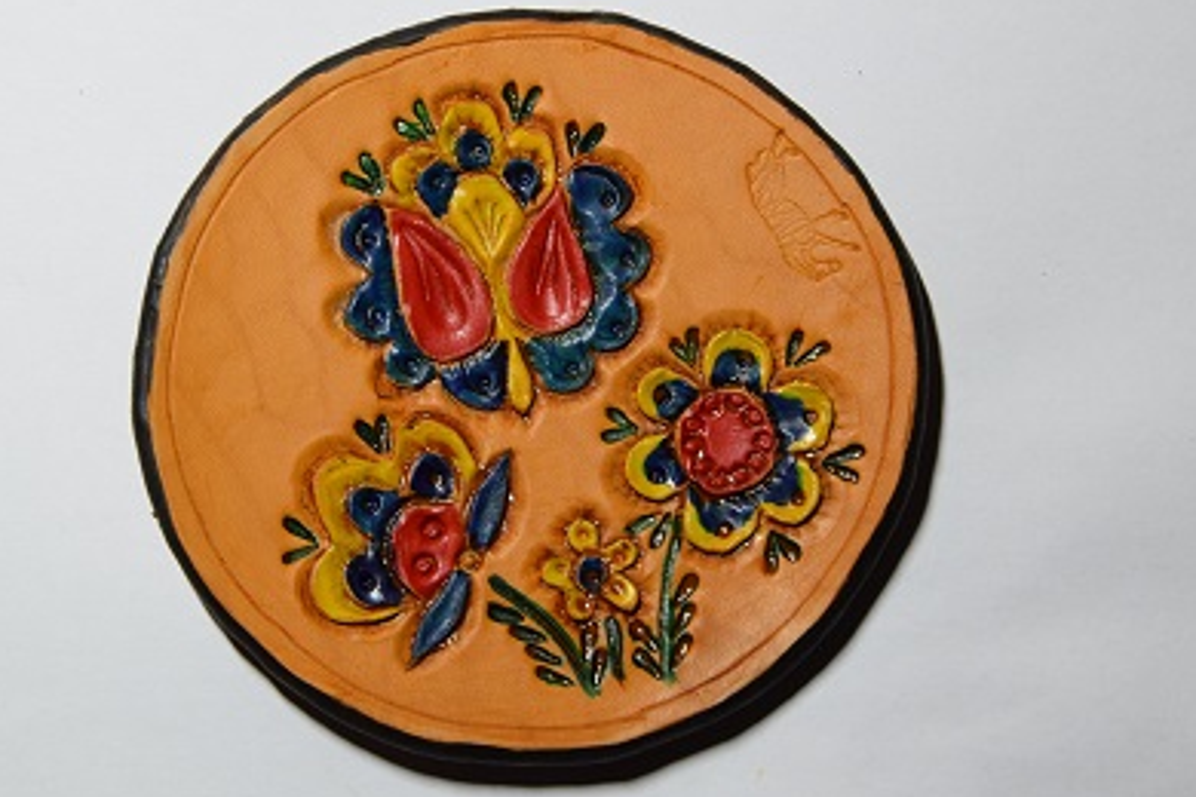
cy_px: 392
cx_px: 573
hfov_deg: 22.6
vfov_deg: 15.2
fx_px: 2990
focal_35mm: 90
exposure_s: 1/8
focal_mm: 52
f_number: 13
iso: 500
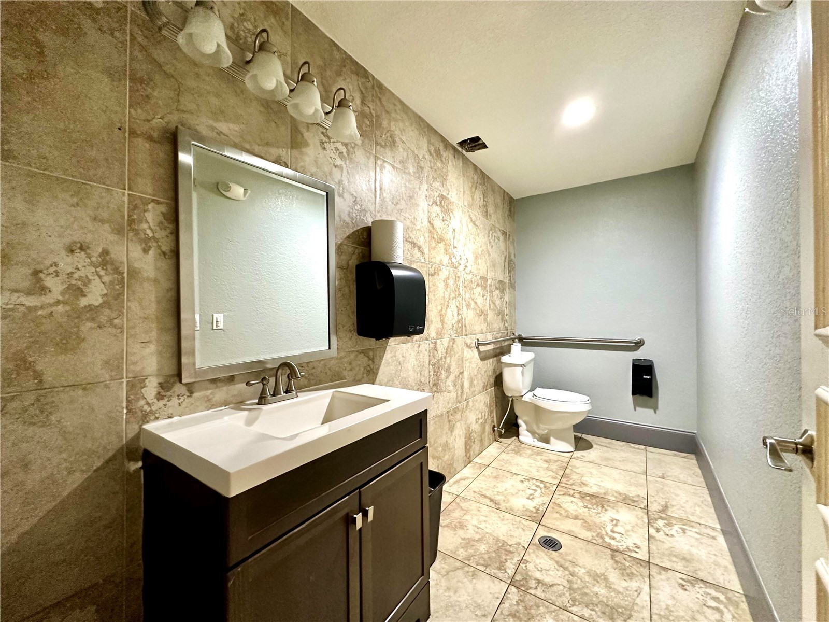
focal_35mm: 14
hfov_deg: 102.1
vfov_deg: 85.7
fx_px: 335
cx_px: 414
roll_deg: -0.2
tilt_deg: +0.2
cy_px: 311
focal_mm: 2.22
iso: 500
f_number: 2.2
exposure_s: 1/60
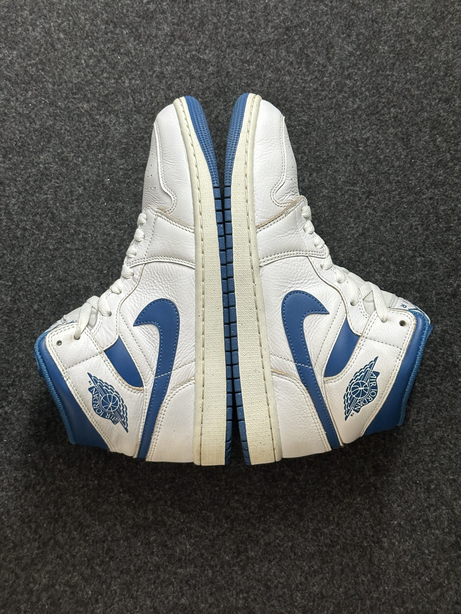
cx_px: 230
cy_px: 307
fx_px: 852
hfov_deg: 30.3
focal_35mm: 48
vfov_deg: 39.7
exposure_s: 1/53
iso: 250
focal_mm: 6.86
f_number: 1.78
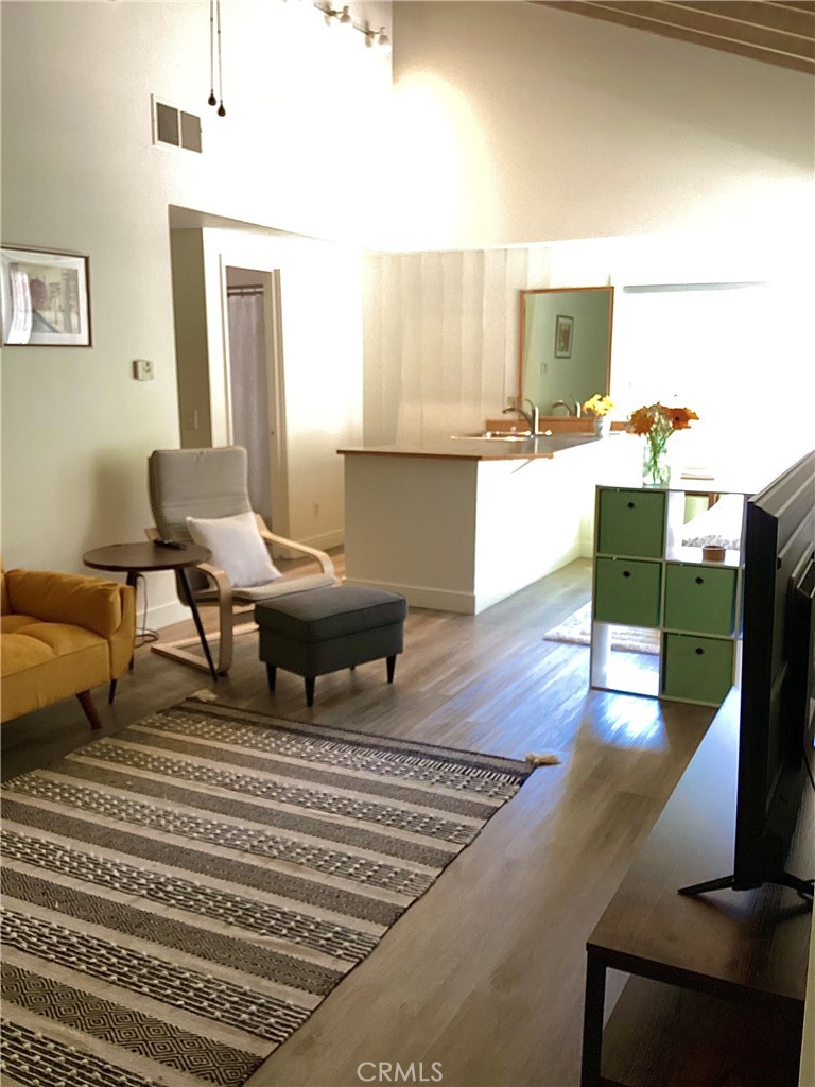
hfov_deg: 45.4
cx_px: 408
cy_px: 544
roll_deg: -0.5
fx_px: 973
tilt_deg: -11.2
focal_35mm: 31
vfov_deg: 58.4
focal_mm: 3.3
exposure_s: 1/40
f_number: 2.4
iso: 320
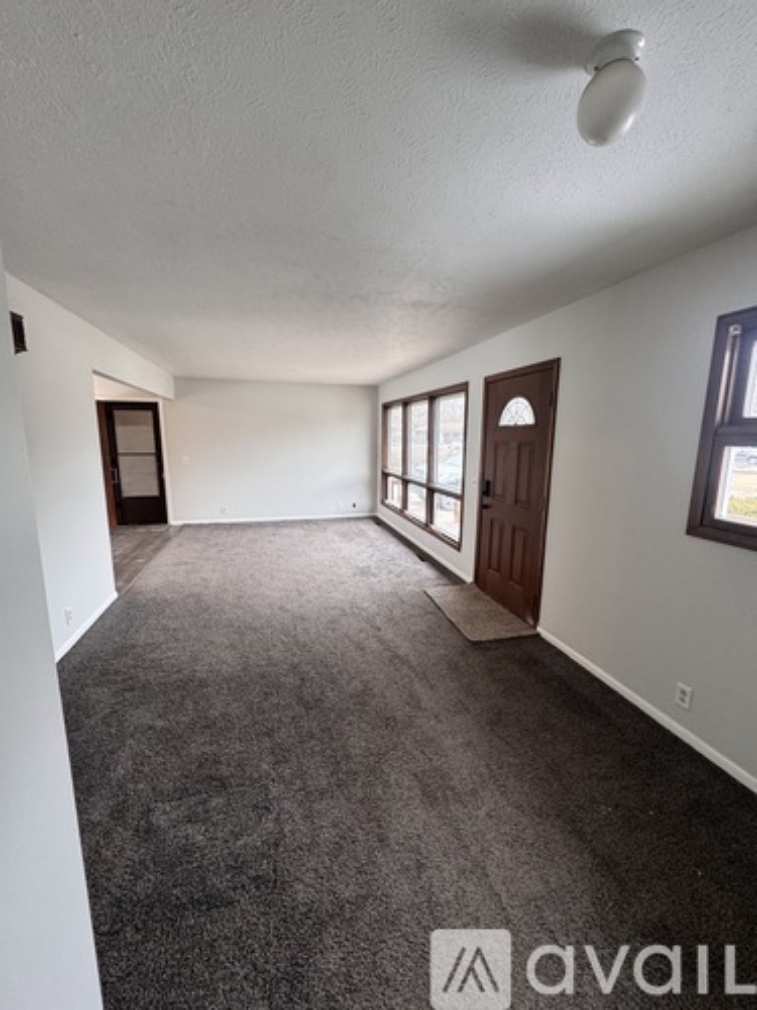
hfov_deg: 85.7
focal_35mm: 14
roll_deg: -0.3
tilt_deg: -8.7
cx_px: 378
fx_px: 408
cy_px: 505
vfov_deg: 102.1
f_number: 2.2
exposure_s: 1/99
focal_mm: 2.22
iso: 160
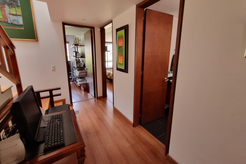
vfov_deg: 80.9
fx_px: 96
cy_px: 73
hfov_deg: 104.2
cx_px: 120
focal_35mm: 14
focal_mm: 1.74
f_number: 2.2
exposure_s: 1/60
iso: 200
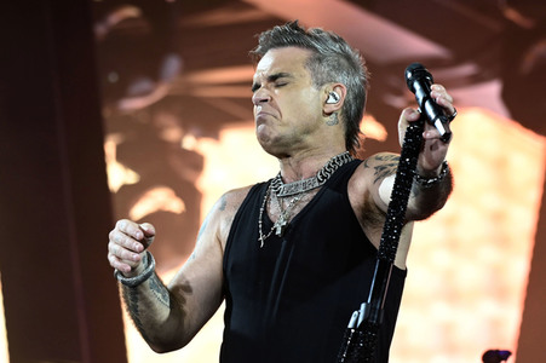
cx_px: 273
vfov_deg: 4.9
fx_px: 4243
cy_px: 182
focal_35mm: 280
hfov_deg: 7.4
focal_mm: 280
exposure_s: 1/200
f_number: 5.6
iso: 1600
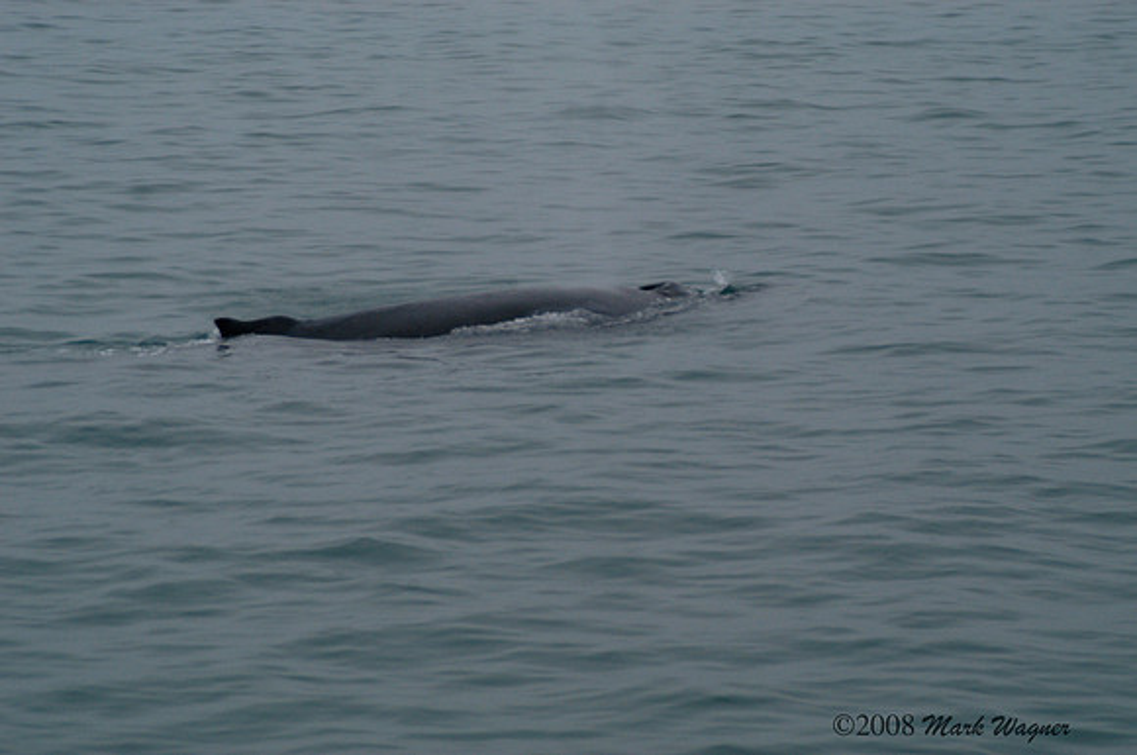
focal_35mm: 180
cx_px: 568
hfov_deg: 11.4
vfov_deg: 7.6
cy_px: 378
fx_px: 5677
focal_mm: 120
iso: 400
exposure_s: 1/640
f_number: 6.3
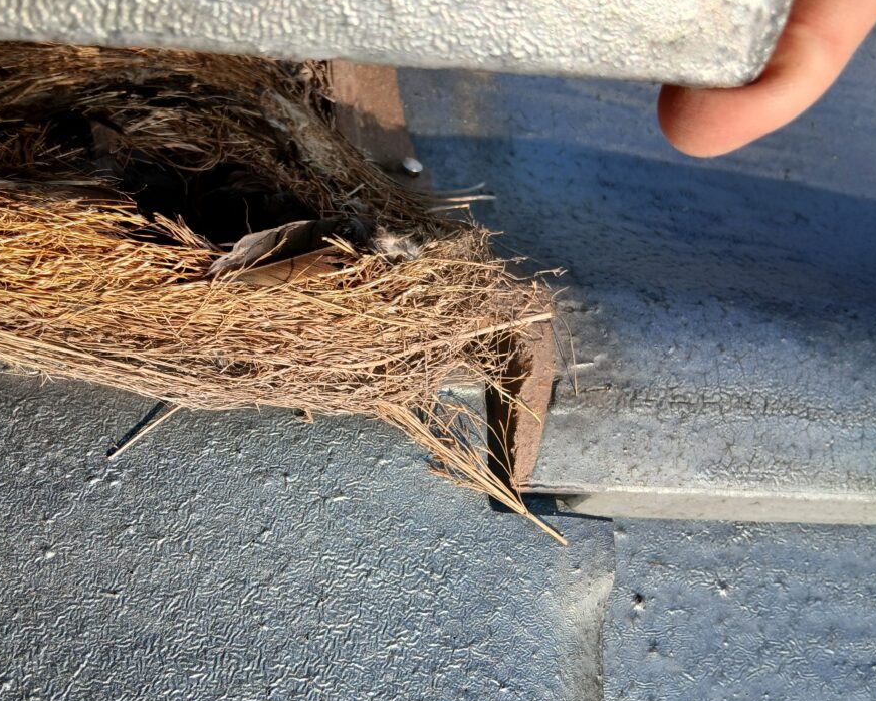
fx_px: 830
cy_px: 356
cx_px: 379
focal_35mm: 32
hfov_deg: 55.5
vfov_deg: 45.8
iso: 20
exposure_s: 1/280
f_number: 1.8
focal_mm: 3.86
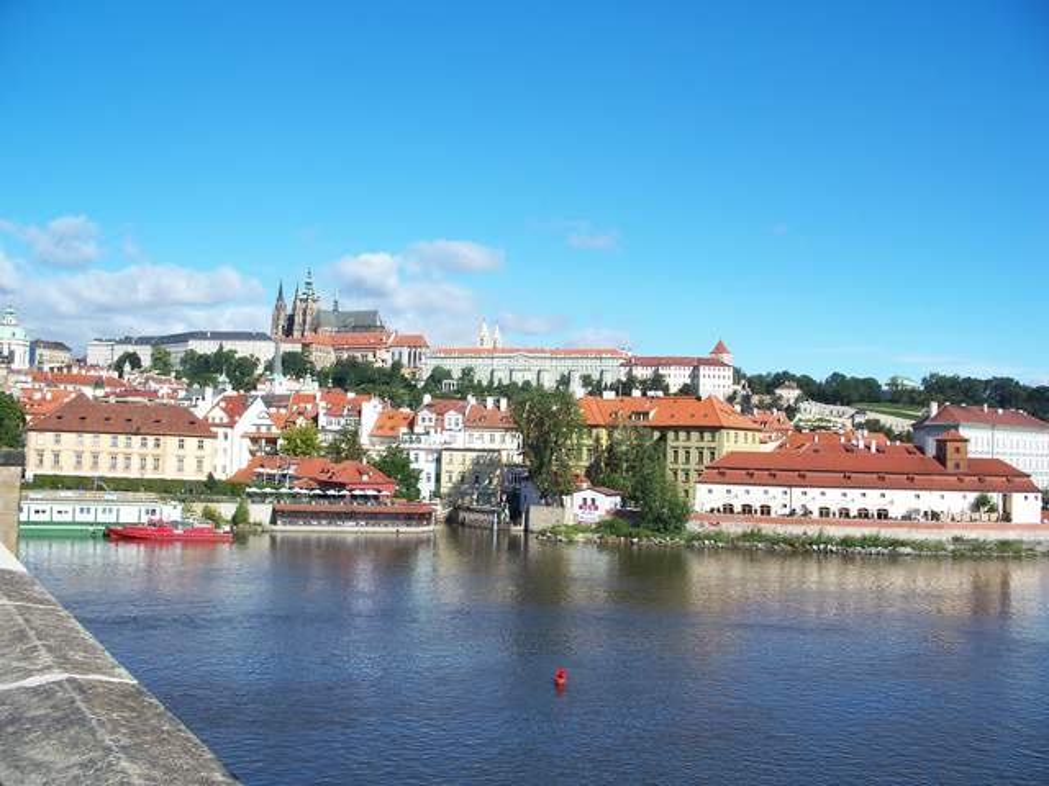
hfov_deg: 50.1
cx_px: 524
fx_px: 1121
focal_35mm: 37
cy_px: 393
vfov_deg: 38.7
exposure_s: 1/500
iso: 64
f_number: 4
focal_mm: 7.8
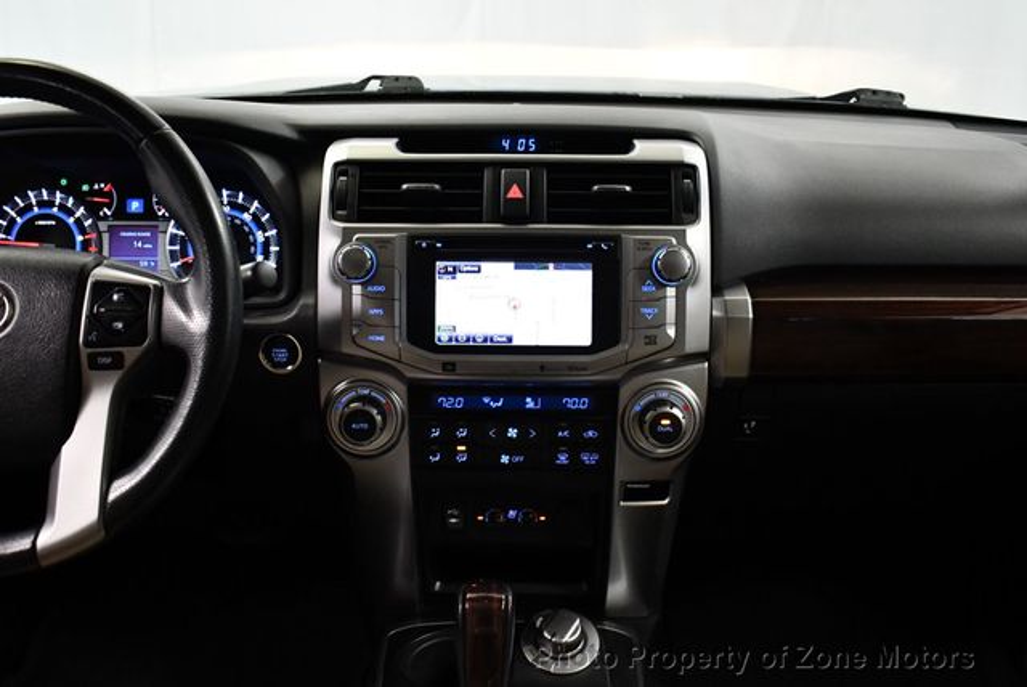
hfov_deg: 53.1
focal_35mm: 36
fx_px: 1028
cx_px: 514
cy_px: 344
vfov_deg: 36.9
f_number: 3.5
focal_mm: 18
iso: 3200
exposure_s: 1/125
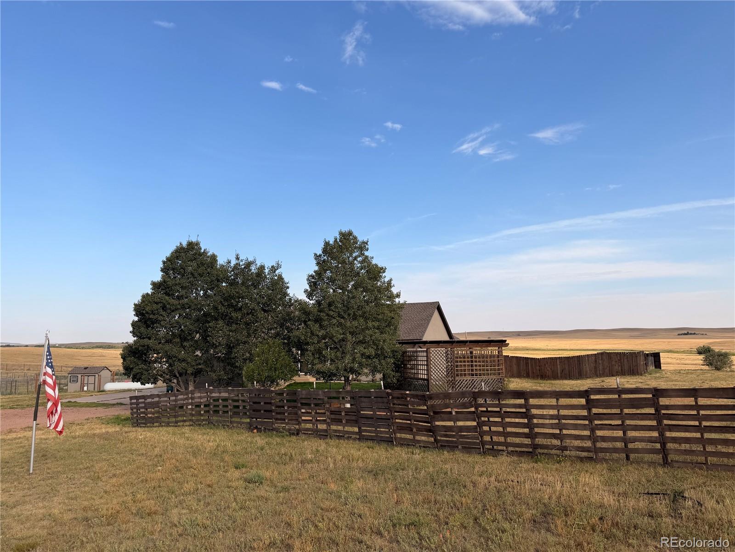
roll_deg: +1.2
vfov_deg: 56.8
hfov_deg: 71.6
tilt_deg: +7.5
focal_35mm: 24
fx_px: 510
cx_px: 368
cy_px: 276
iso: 80
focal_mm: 6.76
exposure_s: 1/3425
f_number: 1.78
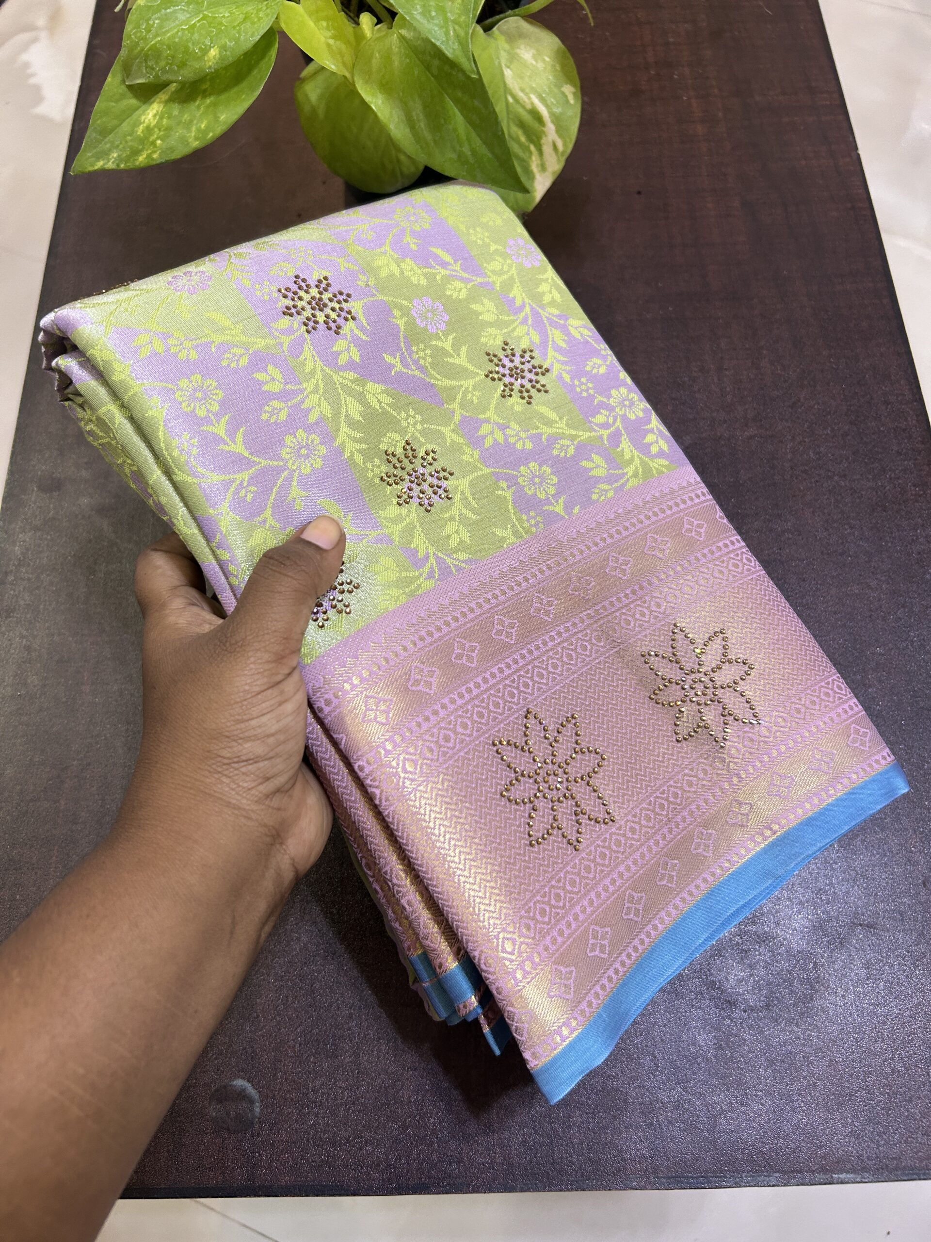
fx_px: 932
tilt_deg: -65.8
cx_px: 466
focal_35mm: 26
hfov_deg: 53.1
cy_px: 621
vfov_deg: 67.3
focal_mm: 5.7
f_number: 1.5
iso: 125
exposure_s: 1/50
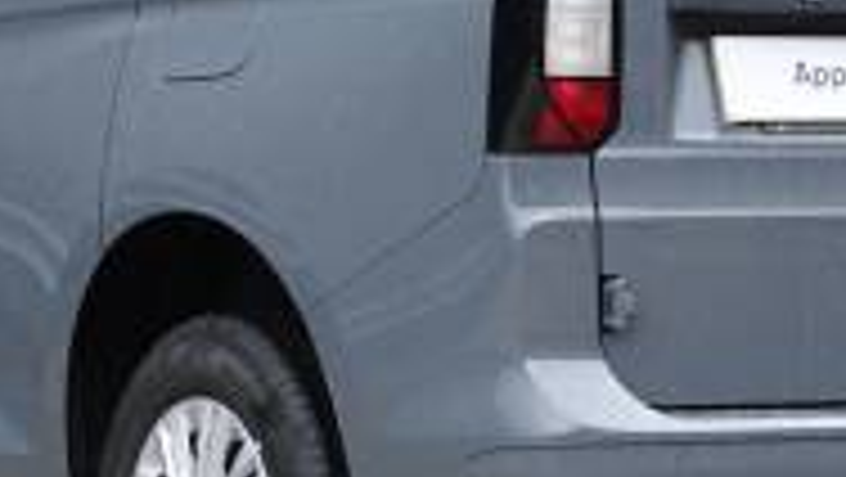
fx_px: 4365
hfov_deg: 11.1
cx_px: 459
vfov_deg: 6.2
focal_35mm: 194
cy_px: 9
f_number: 4
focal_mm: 54.7
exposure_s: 1/160
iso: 640
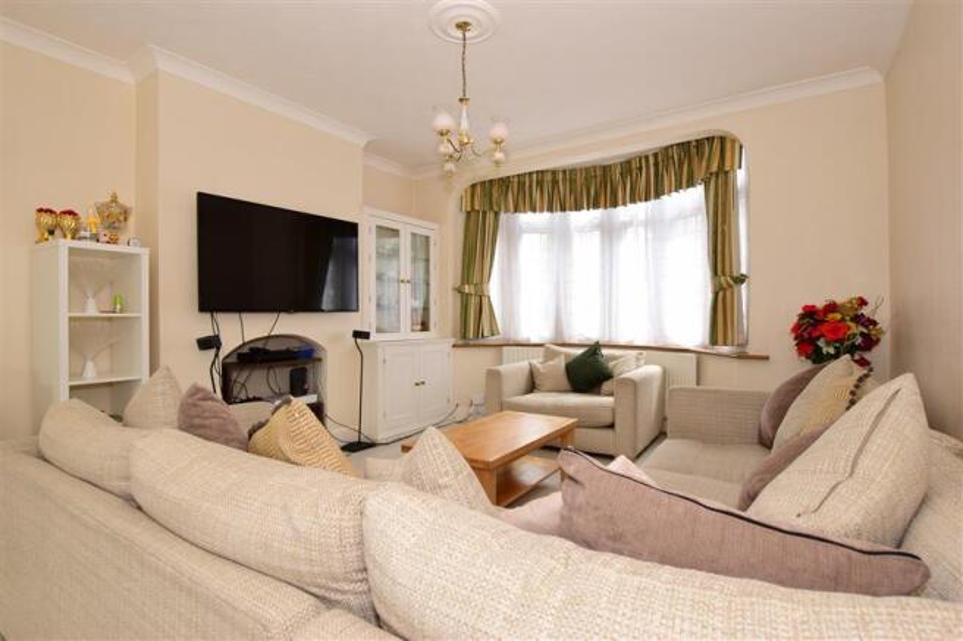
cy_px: 320
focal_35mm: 17
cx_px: 482
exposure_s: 1/20
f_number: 9
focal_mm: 11.5
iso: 200
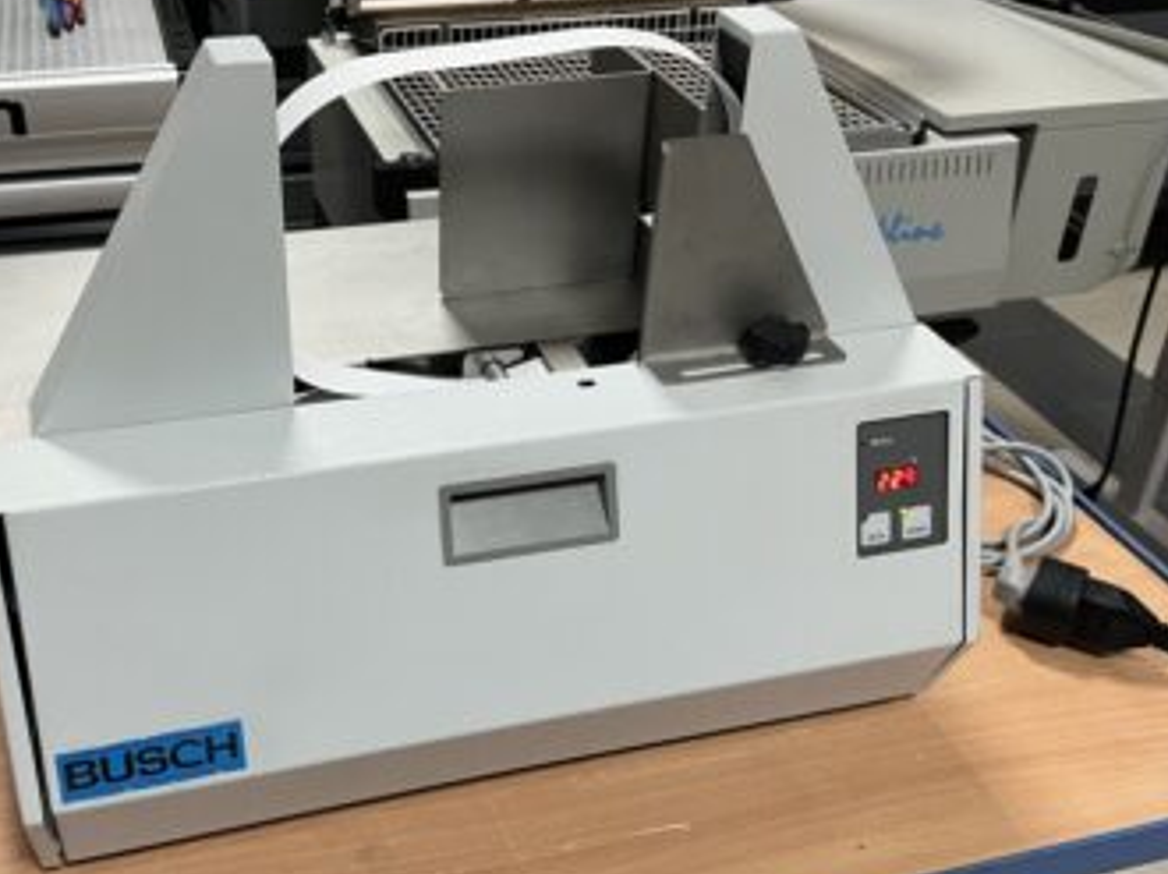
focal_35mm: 41
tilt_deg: -32.9
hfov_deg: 45.5
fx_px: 1382
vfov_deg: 35.1
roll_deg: -0.4
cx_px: 450
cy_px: 464
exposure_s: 1/50
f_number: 1.5
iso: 160
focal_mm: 5.7
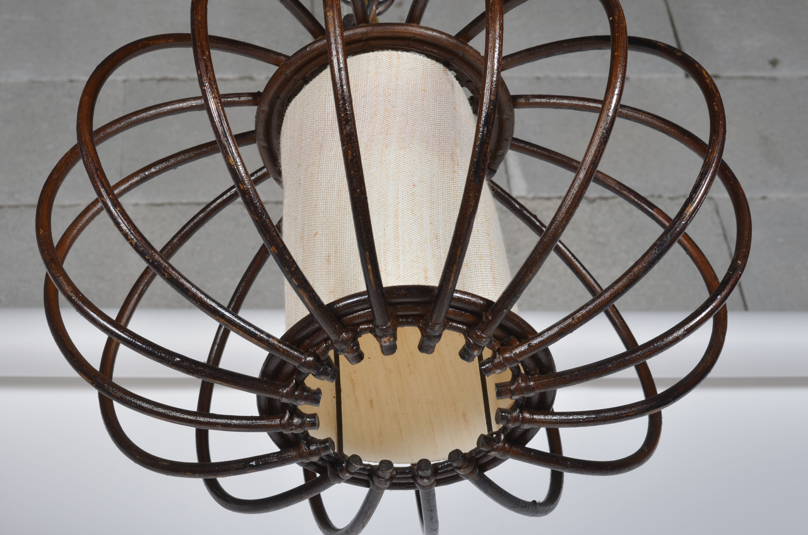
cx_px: 404
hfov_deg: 27.0
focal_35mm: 75
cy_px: 268
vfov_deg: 18.1
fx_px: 1680
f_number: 11
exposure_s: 1/125
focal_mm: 50
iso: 100
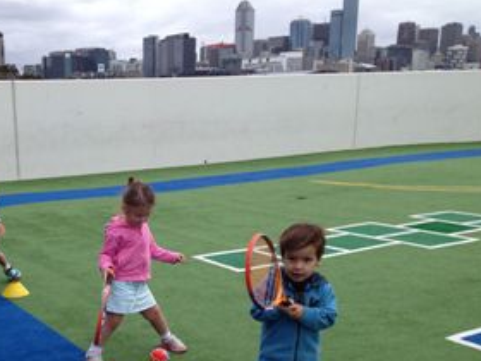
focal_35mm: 56
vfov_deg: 25.7
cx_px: 115
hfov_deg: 33.6
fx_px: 778
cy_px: 282
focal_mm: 4.28
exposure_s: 1/690
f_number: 2.4
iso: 50
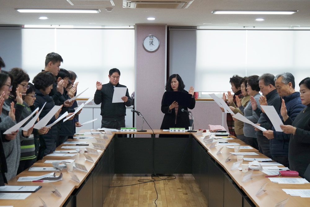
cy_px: 104
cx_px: 155
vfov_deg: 18.9
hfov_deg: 28.1
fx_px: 620
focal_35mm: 72
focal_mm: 47
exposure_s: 1/80
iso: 400
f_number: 5.6
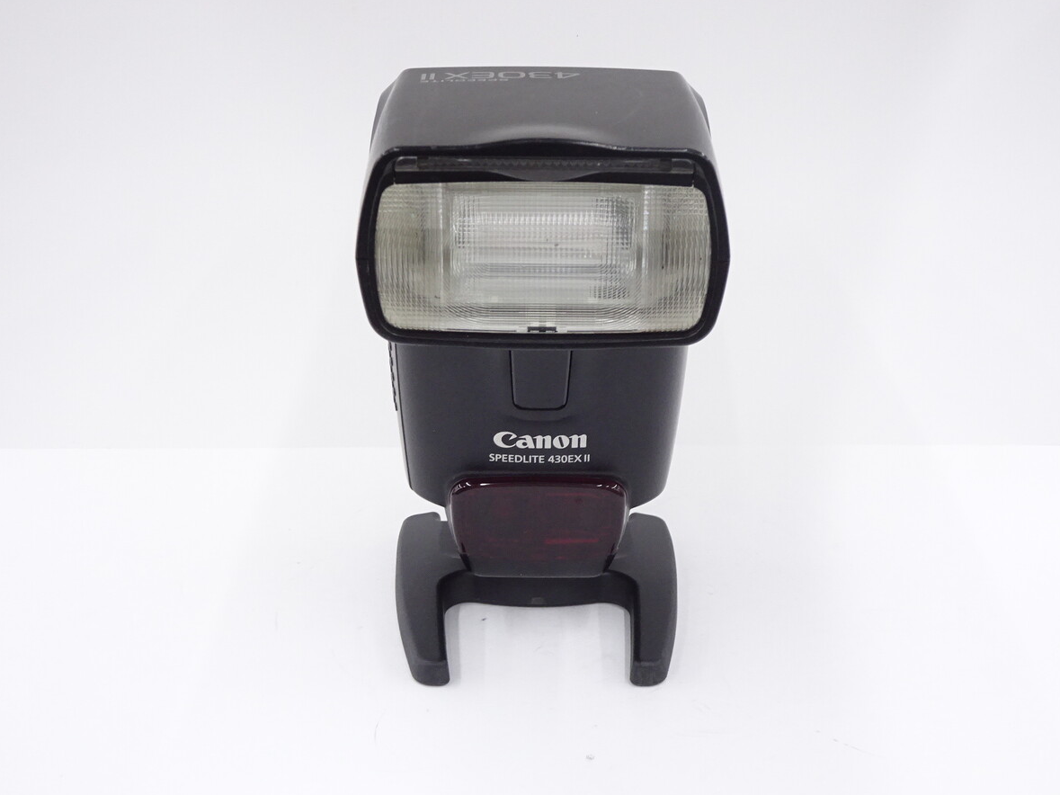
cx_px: 533
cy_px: 399
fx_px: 1745
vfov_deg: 25.7
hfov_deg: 33.8
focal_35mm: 57
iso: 400
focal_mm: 9.52
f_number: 4.5
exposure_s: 1/60
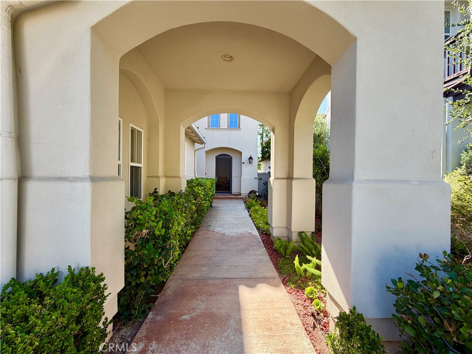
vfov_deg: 85.7
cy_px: 177
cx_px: 236
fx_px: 191
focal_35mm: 14
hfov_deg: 102.1
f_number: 2.2
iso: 50
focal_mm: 2.22
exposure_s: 1/306
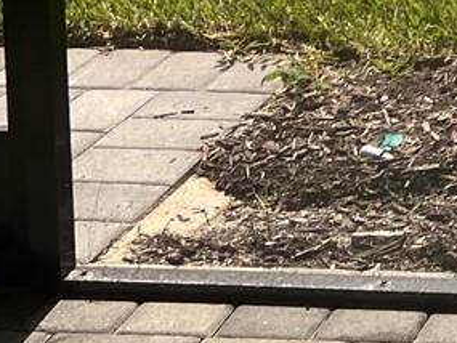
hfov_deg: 11.9
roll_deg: -0.6
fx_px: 1928
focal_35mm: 146
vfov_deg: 9.3
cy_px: -412
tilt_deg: -7.3
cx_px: 954
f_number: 1.5
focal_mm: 5.7
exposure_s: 1/1901
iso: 50
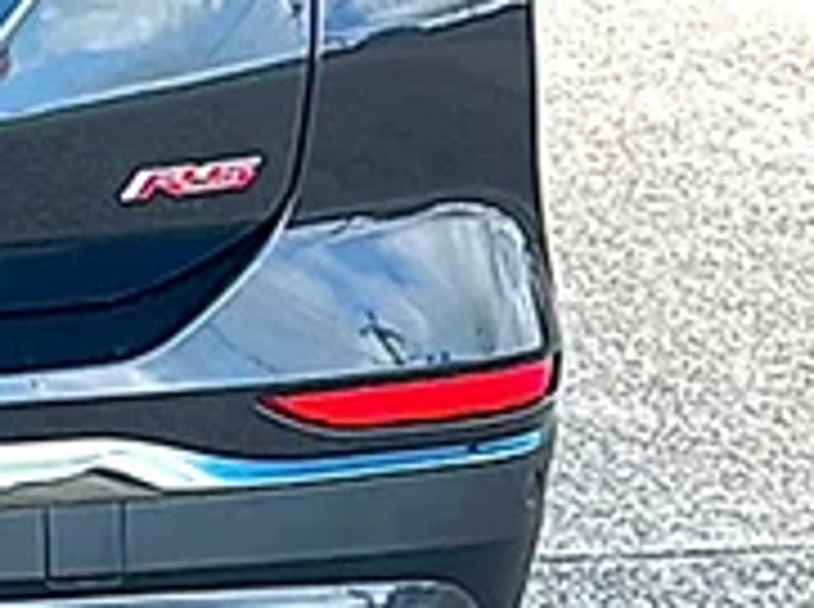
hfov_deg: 11.6
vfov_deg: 9.2
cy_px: -101
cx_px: -612
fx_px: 3731
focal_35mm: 159
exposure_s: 1/888
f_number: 1.78
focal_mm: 6.86
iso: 80
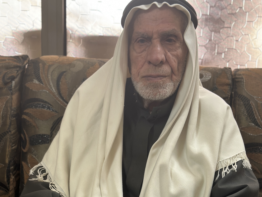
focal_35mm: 65
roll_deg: -4.1
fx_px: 492
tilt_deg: -14.9
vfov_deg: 22.1
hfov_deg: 29.8
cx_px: 130
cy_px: 170
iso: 80
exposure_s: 1/50
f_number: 1.78
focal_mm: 6.86
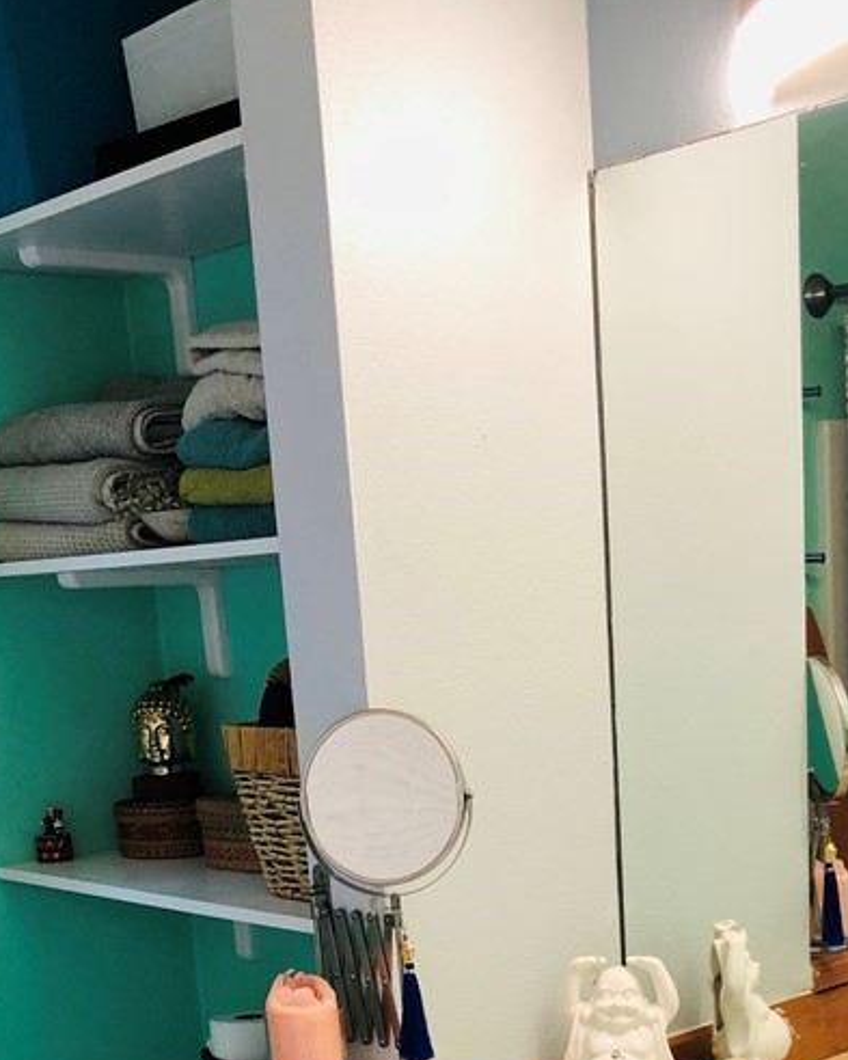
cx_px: 507
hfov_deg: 26.6
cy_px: 1058
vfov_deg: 30.7
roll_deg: +3.4
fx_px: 1788
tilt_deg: -14.6
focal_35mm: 57
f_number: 1.8
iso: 40
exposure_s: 1/24
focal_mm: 4
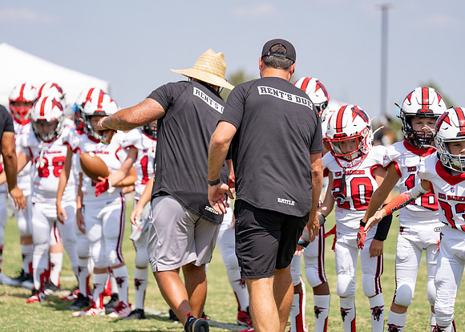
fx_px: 2165
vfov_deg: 8.8
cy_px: 166
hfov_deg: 12.3
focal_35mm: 164
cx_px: 232
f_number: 2.8
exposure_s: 1/2500
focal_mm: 156
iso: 200
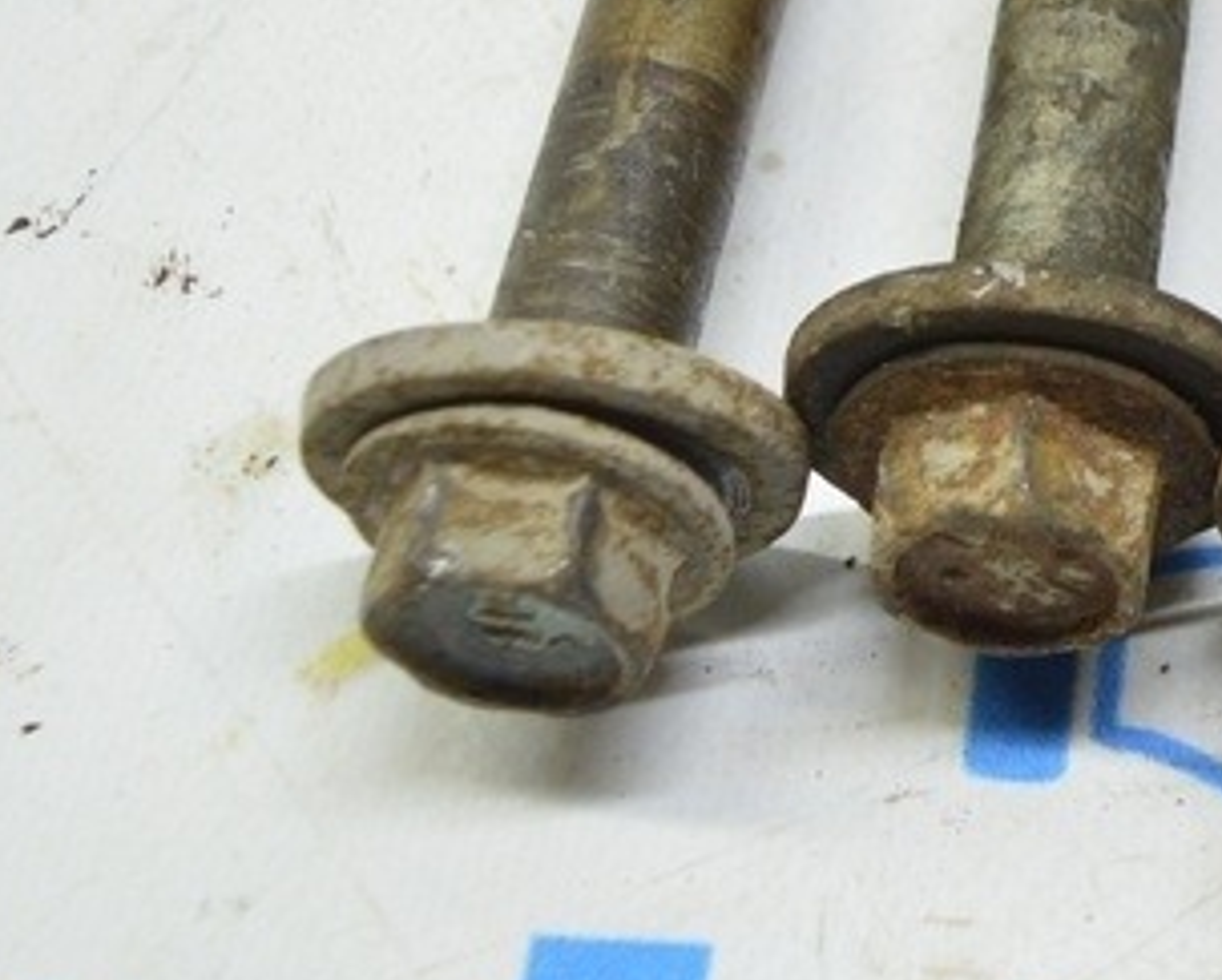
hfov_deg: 19.4
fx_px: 3439
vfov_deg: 15.9
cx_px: 1303
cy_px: 14
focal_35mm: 95
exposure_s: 1/40
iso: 400
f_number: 3.5
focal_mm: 20
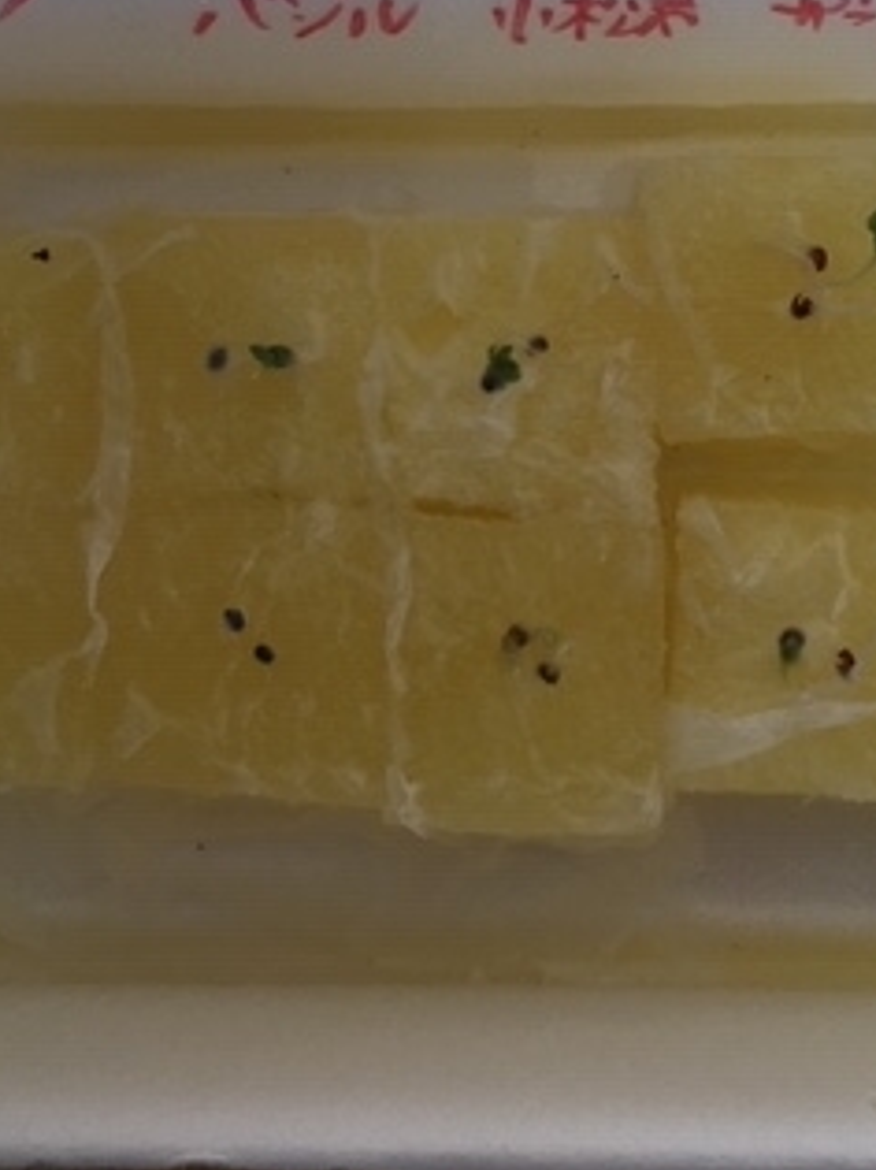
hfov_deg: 24.8
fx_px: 1992
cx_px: 516
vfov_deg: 31.4
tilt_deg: -78.7
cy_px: 145
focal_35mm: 59
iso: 32
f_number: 2.2
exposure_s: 1/60
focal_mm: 4.15
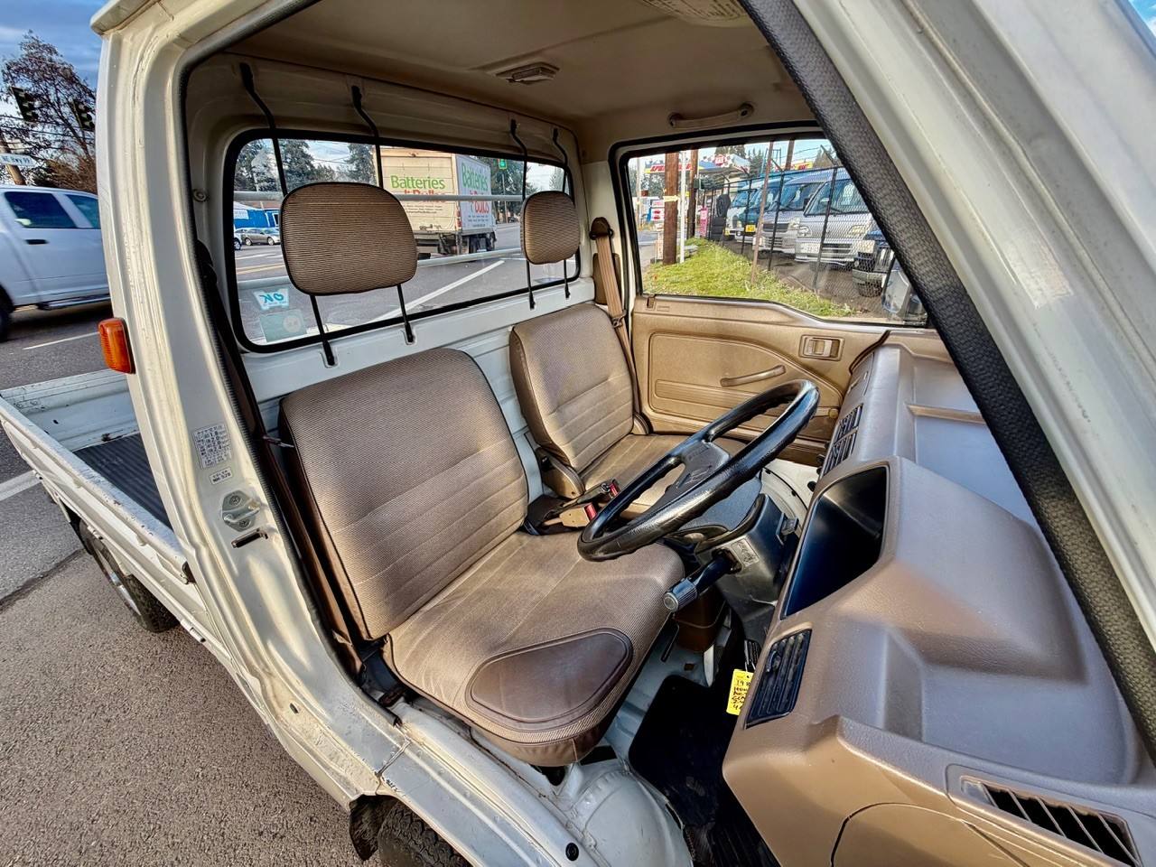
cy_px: 434
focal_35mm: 14
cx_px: 578
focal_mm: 2.22
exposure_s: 1/146
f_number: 2.2
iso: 40
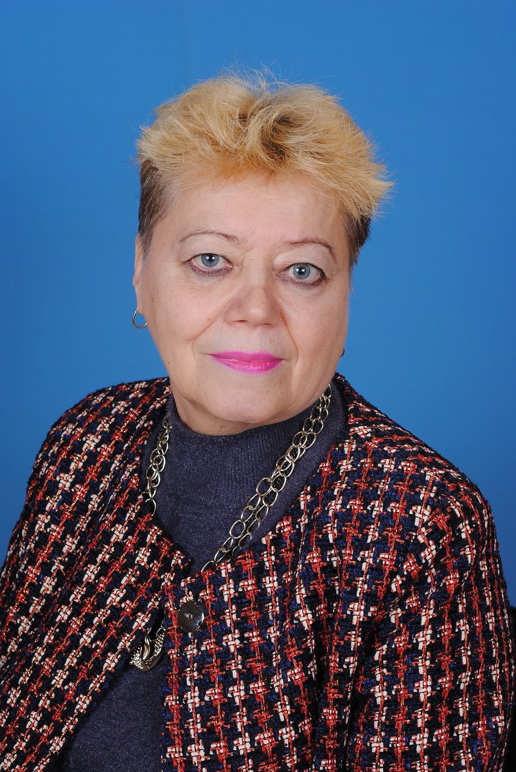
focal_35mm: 75
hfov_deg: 18.2
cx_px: 258
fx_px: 1608
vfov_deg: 27.0
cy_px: 386
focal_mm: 50
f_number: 5.6
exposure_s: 1/200
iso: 200
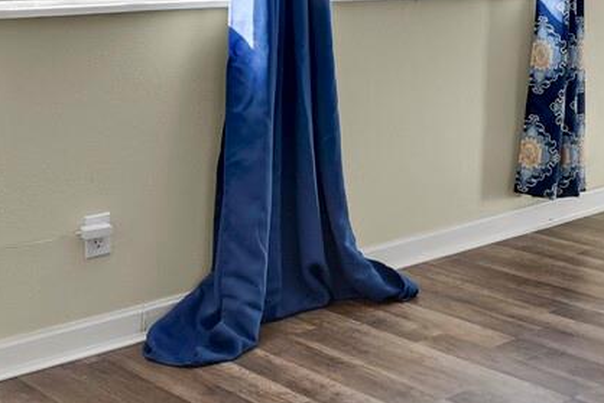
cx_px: 664
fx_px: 1091
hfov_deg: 28.2
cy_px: -52
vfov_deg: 19.9
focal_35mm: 65
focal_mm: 17
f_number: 8
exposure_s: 1/20
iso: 900
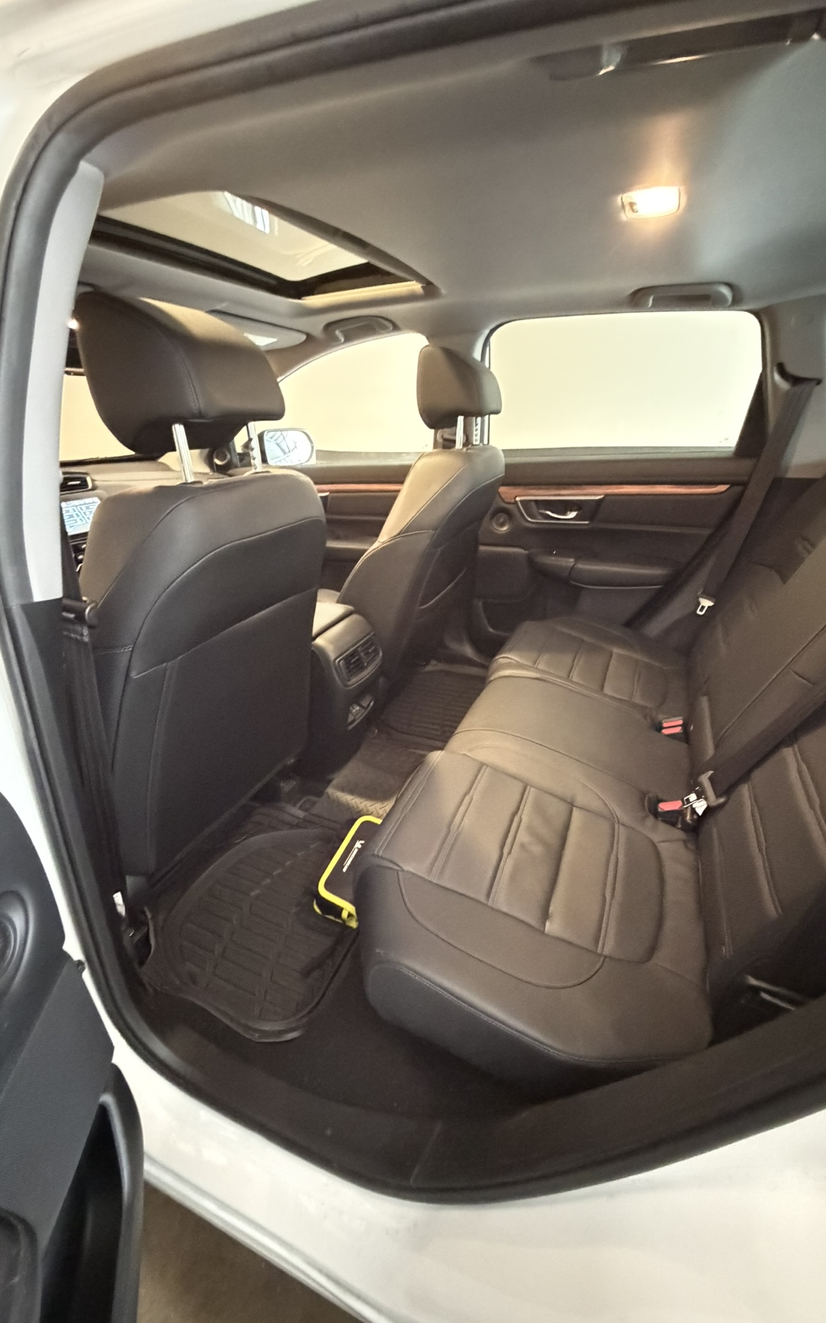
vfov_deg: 101.5
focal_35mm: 15
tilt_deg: -24.5
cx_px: 438
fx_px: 540
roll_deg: +0.9
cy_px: 660
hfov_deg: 74.7
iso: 3200
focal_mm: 2.22
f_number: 2.2
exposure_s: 1/17
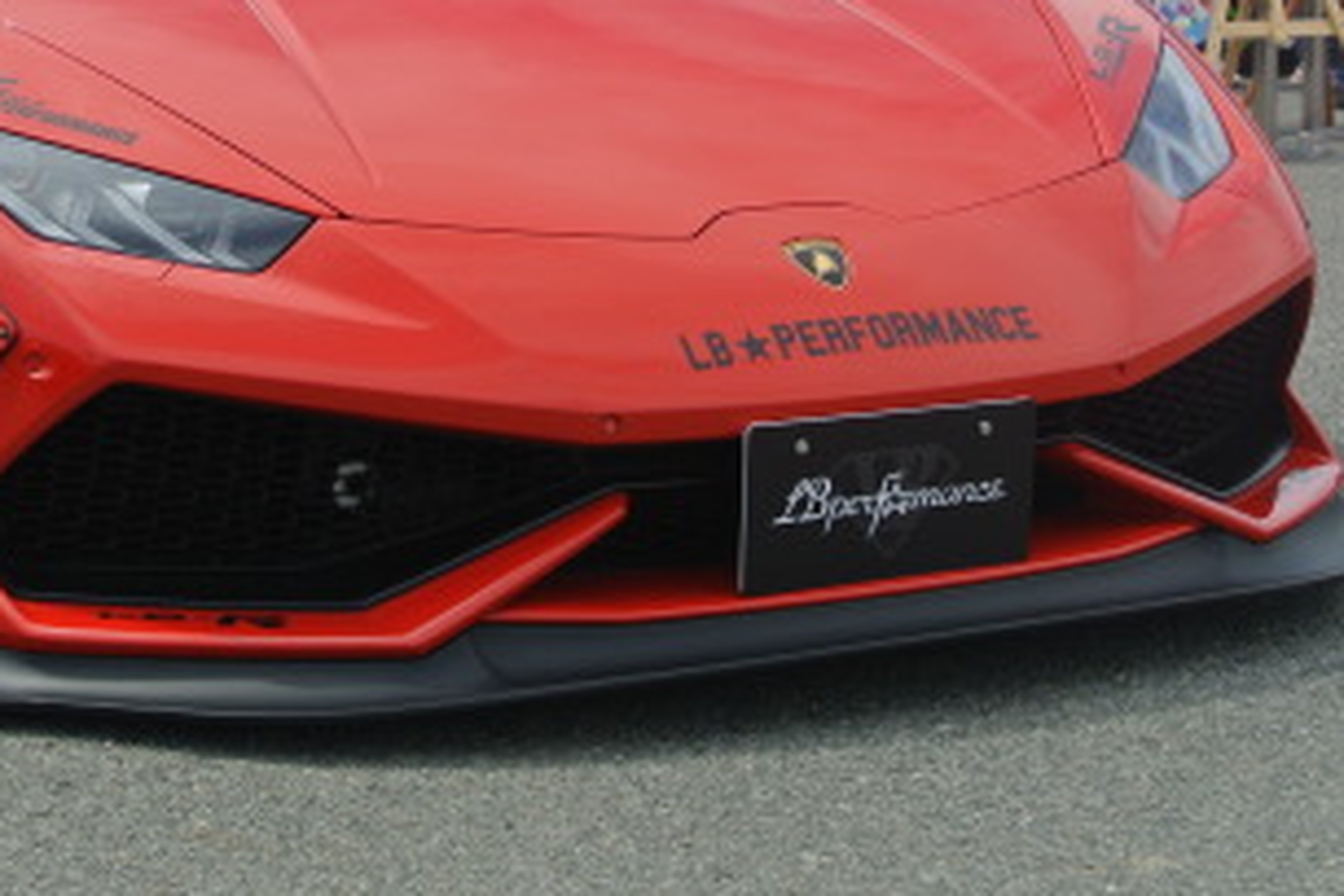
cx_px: 303
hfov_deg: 23.6
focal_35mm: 85
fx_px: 3173
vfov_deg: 16.0
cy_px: 167
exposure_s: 1/640
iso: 100
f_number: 4.5
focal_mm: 18.2
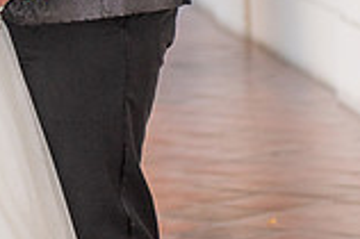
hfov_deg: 7.0
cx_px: -172
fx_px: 2907
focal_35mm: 291
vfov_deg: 4.7
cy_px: -179
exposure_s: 1/160
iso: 800
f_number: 2.8
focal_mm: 70
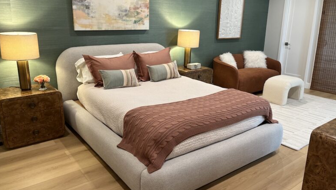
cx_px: 168
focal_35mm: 29
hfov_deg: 66.0
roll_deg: -0.7
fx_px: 258
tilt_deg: -15.7
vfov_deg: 40.2
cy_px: 87
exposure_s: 1/60
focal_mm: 5.1
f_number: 1.6
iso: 80
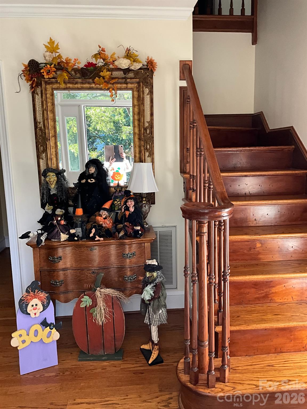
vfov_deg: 61.7
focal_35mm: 29
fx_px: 343
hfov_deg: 48.2
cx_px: 154
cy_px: 204
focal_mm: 3
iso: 80
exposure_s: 1/60
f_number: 1.8
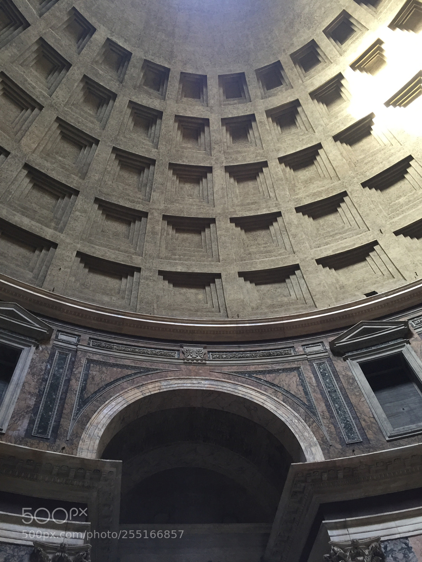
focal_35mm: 29
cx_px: 211
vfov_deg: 61.7
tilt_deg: +58.3
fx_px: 471
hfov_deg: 48.2
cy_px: 281
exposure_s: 1/33
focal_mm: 4.15
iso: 125
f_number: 2.2
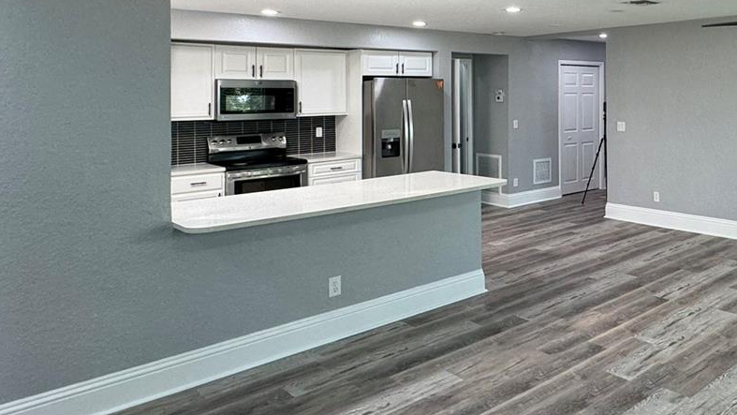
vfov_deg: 36.6
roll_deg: -0.3
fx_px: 606
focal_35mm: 31
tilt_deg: +0.7
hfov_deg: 57.3
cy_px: 88
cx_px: 603
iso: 160
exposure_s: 1/120
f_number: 2.2
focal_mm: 2.22
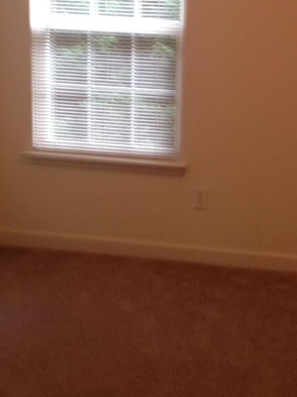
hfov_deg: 20.4
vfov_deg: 27.3
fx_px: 813
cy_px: 142
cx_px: 254
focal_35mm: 71
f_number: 2.4
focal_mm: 4.12
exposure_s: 1/20
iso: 100
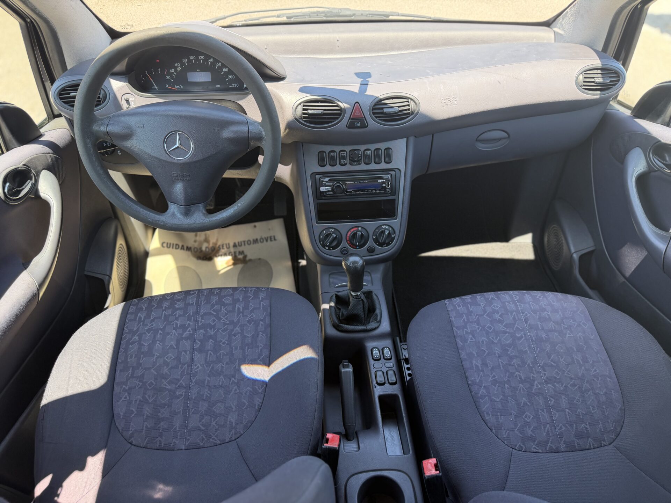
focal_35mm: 24
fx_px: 465
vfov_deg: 56.8
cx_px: 336
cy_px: 252
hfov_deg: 71.6
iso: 125
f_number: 1.78
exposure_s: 1/201
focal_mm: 6.76
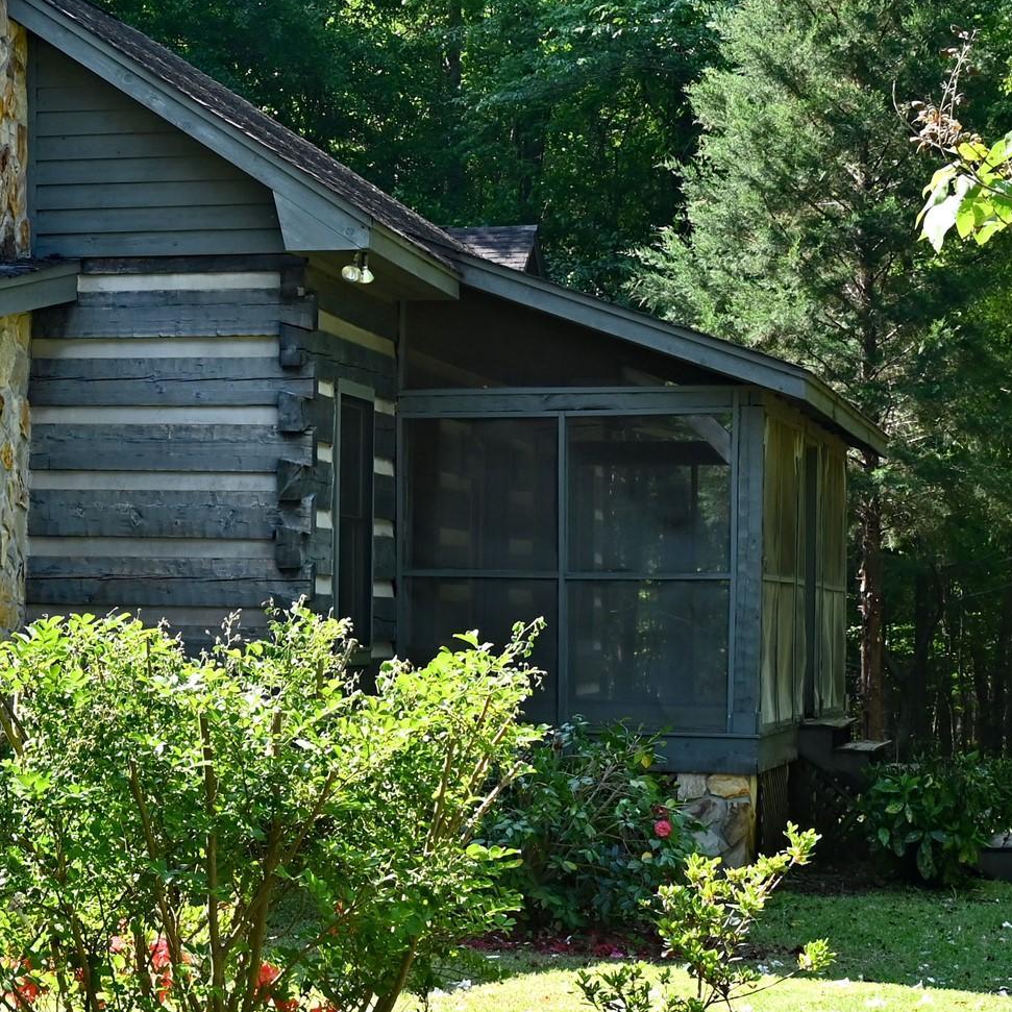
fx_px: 3473
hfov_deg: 16.0
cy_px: 683
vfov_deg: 16.5
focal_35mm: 105
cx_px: -138
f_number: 10
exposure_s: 1/100
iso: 280
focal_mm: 40
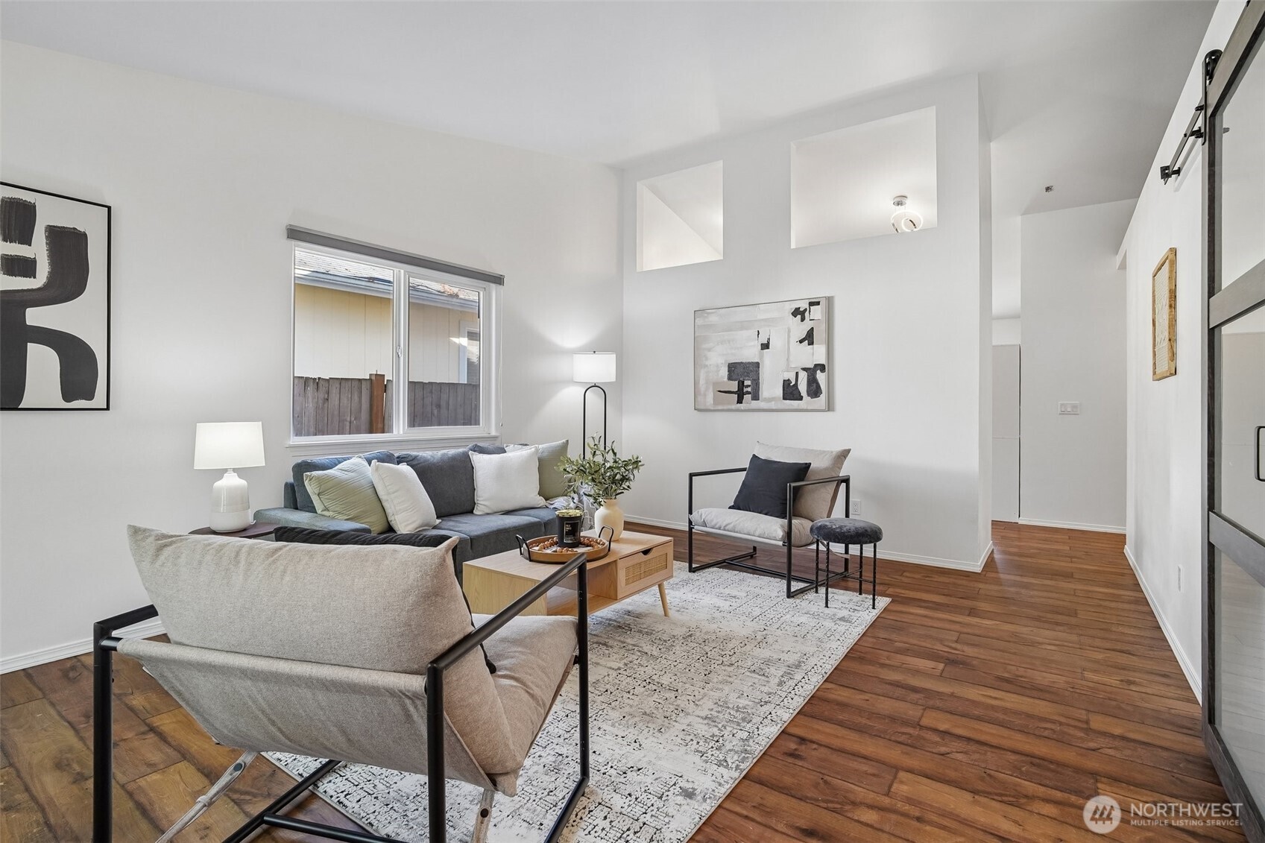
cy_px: 422
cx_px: 632
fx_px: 562
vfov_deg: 73.7
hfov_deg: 96.7
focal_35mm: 16
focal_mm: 16
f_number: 8
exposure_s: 1/40
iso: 1600
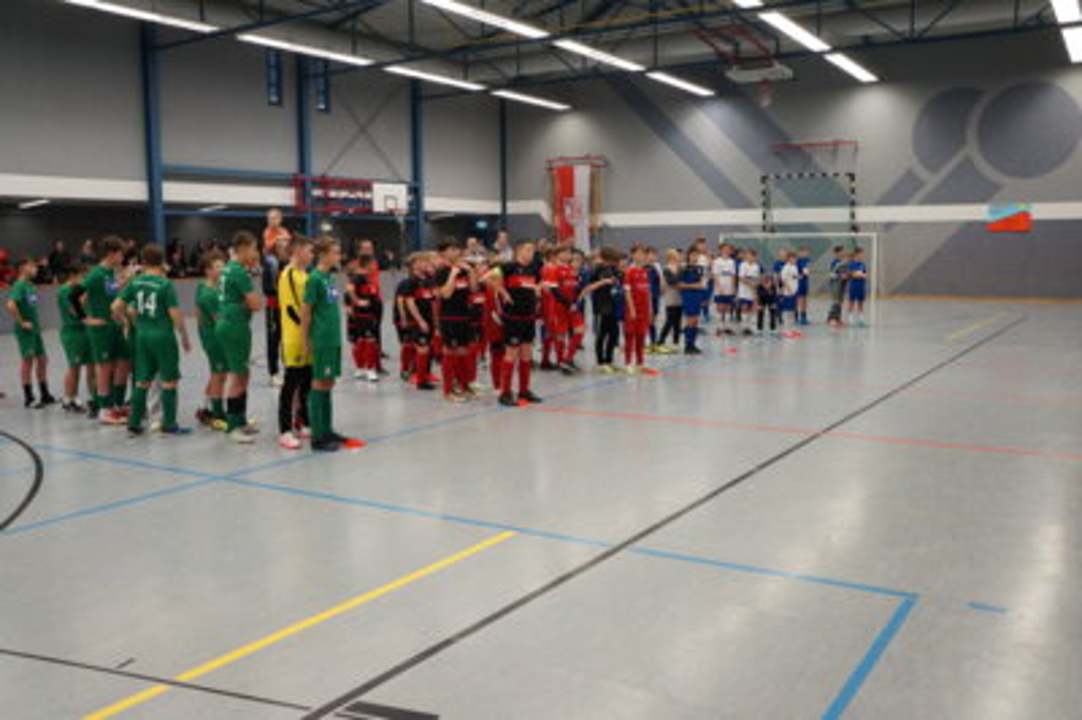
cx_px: 541
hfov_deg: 62.0
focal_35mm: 30
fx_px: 901
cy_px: 360
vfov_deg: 43.5
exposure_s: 1/60
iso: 1600
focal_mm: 20
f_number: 7.1
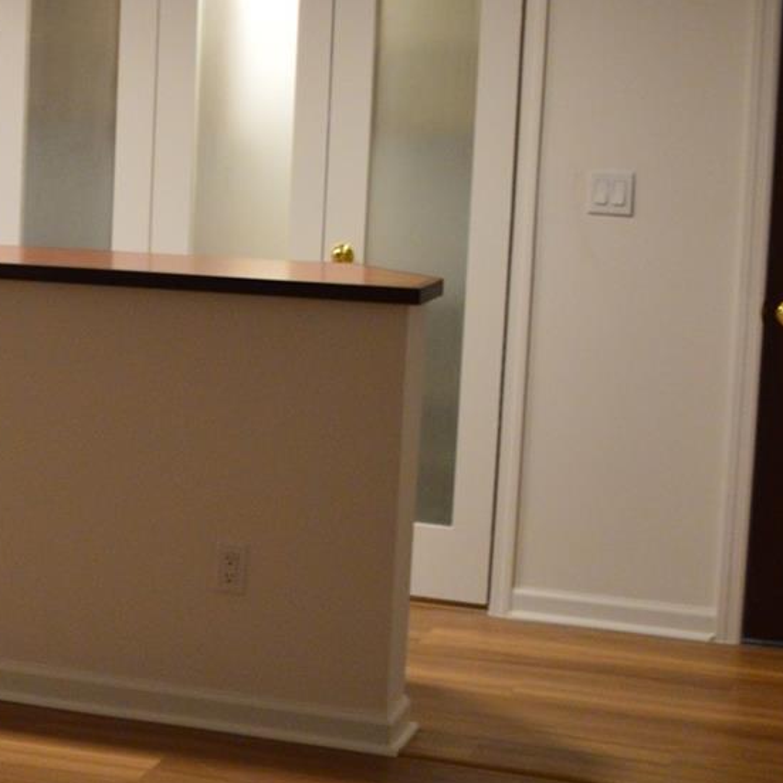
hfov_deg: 18.6
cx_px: -294
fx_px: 2175
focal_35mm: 85
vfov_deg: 20.4
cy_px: 327
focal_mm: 18
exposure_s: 1/60
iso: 800
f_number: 3.5
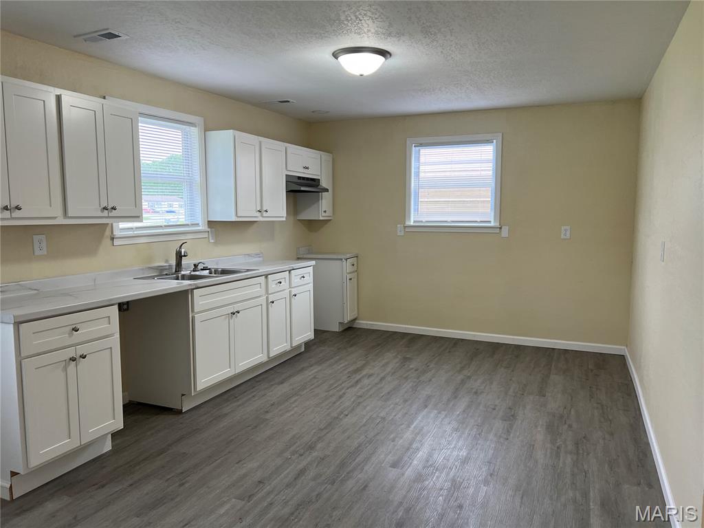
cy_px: 264
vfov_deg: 53.1
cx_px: 352
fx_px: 529
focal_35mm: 26
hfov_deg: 67.3
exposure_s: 1/60
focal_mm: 5.7
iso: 80
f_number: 1.5
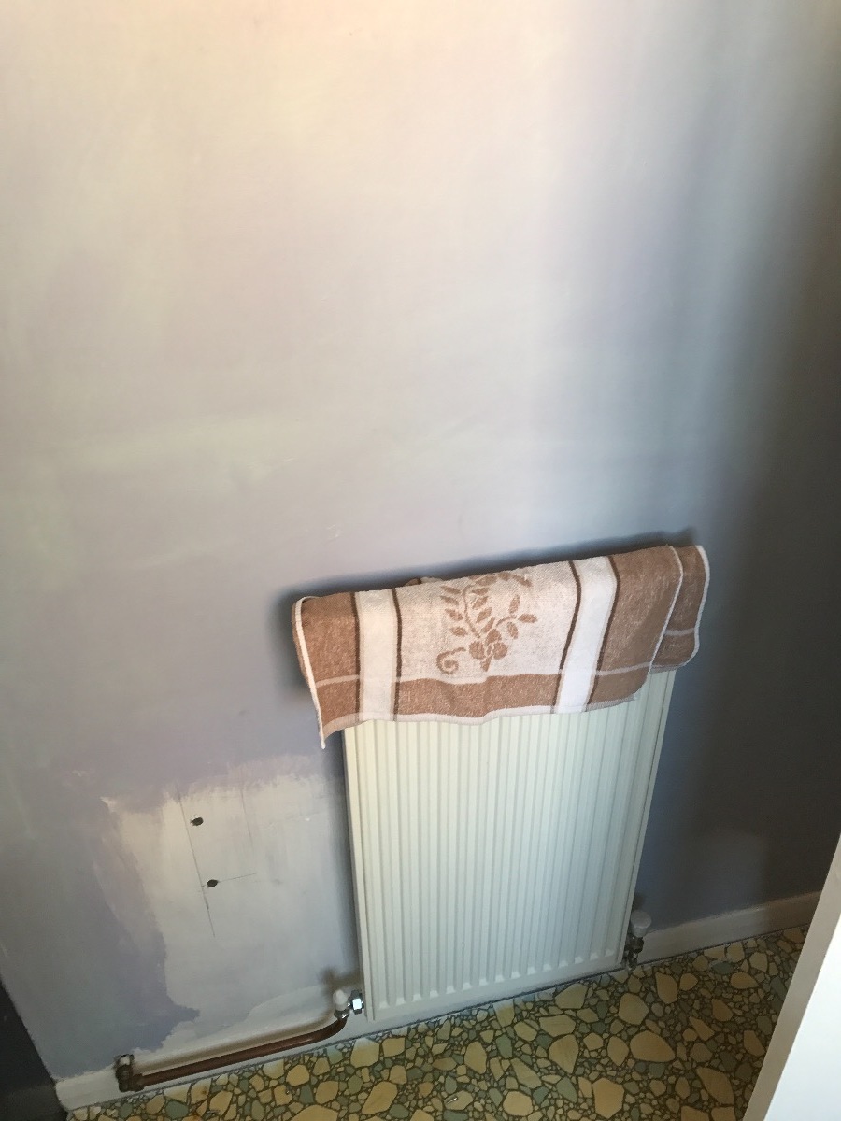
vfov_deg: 63.4
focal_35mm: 28
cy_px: 560
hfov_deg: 49.7
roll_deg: +2.0
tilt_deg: -32.4
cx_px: 420
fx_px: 907
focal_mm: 3.99
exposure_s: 1/50
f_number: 1.8
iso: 32
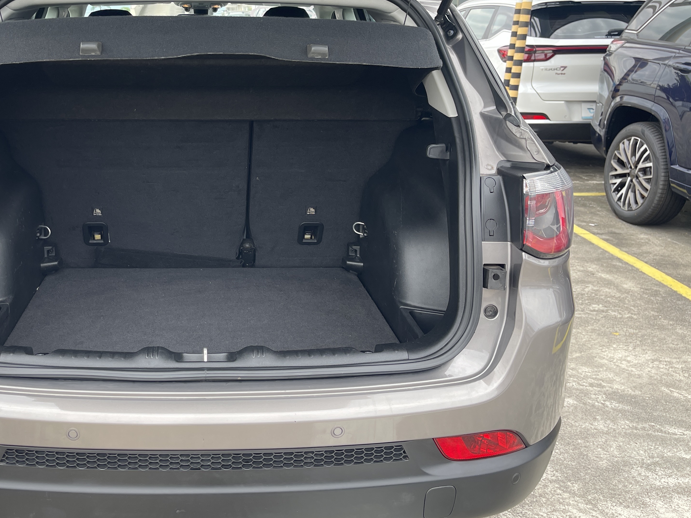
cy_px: 211
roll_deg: -0.1
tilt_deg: -14.9
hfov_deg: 51.3
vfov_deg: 40.5
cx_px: 213
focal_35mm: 35
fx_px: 699
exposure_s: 1/258
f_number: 1.6
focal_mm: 5.1
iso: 32
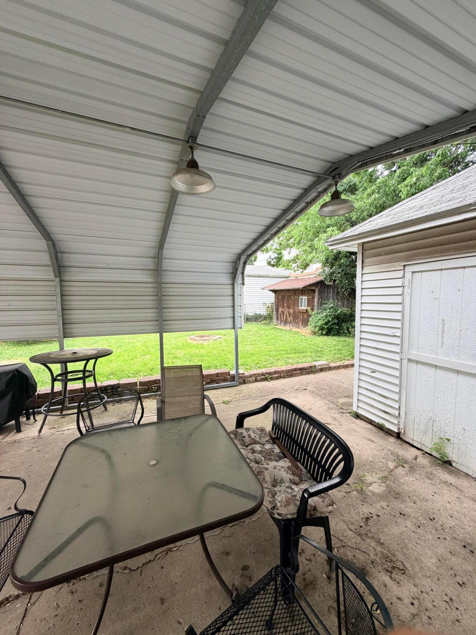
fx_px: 257
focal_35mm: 14
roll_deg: +0.1
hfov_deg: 85.7
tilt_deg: -1.3
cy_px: 318
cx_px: 238
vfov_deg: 102.1
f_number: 2.2
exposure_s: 1/121
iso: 100
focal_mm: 2.22
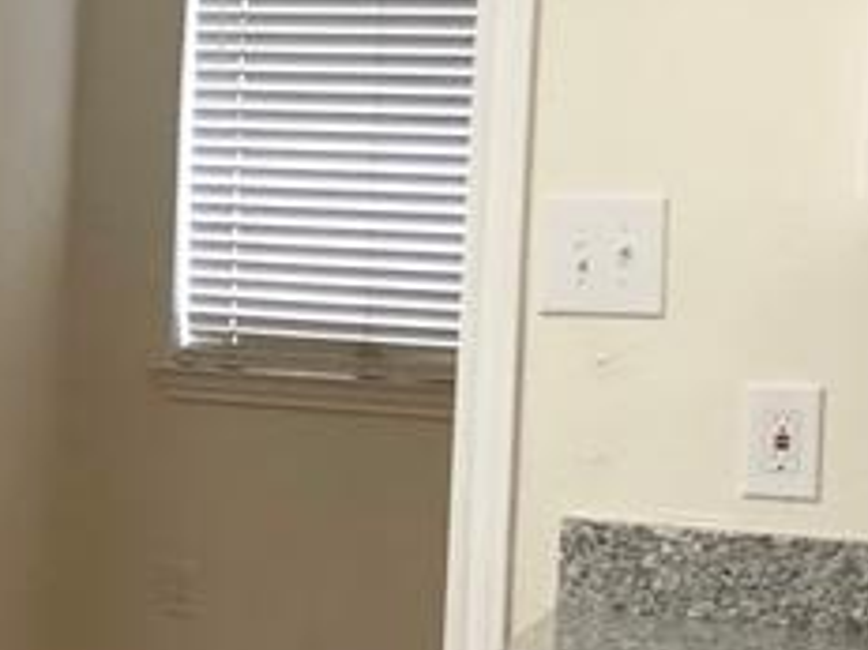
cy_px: 410
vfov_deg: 11.9
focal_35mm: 124
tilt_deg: -4.0
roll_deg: -0.8
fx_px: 3108
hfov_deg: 15.3
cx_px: -214
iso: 40
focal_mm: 3.99
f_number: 1.8
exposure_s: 1/30
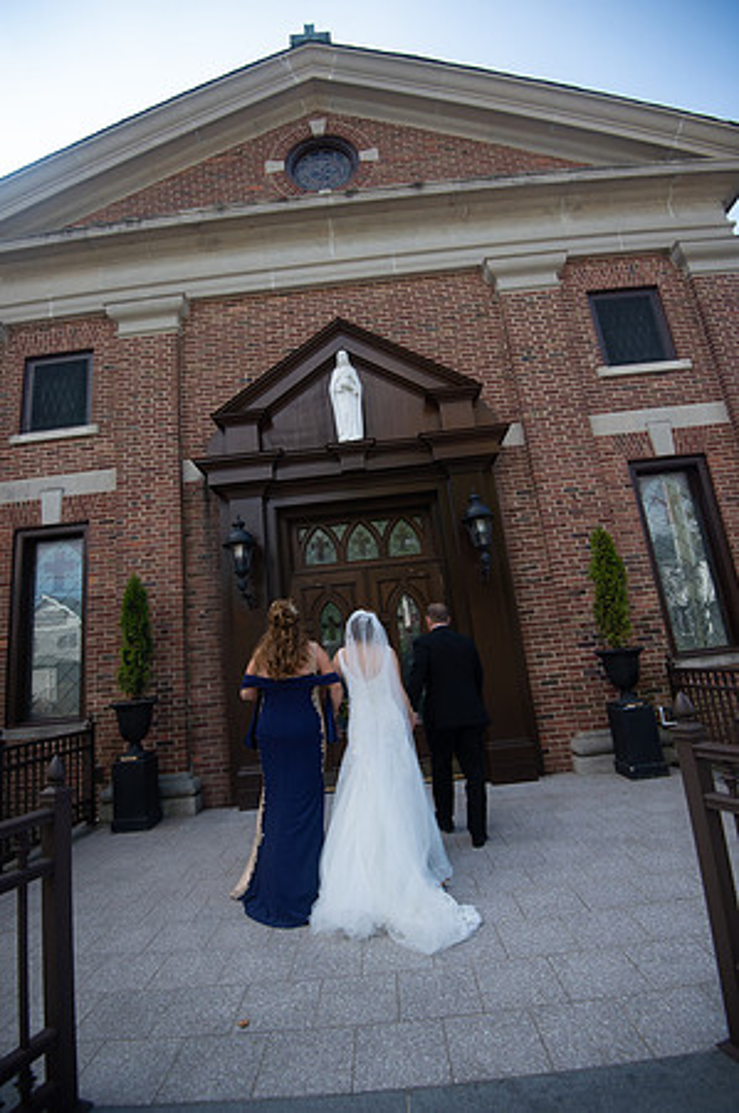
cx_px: 370
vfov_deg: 96.8
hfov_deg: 73.6
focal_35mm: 16
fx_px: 494
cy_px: 556
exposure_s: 1/1250
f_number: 4
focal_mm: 16
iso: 400
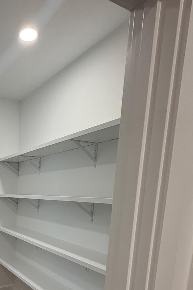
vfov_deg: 62.4
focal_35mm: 27
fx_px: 217
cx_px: -1
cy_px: 227
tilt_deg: -7.4
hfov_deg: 41.6
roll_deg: -1.7
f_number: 2.2
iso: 160
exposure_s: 1/120
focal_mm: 2.22
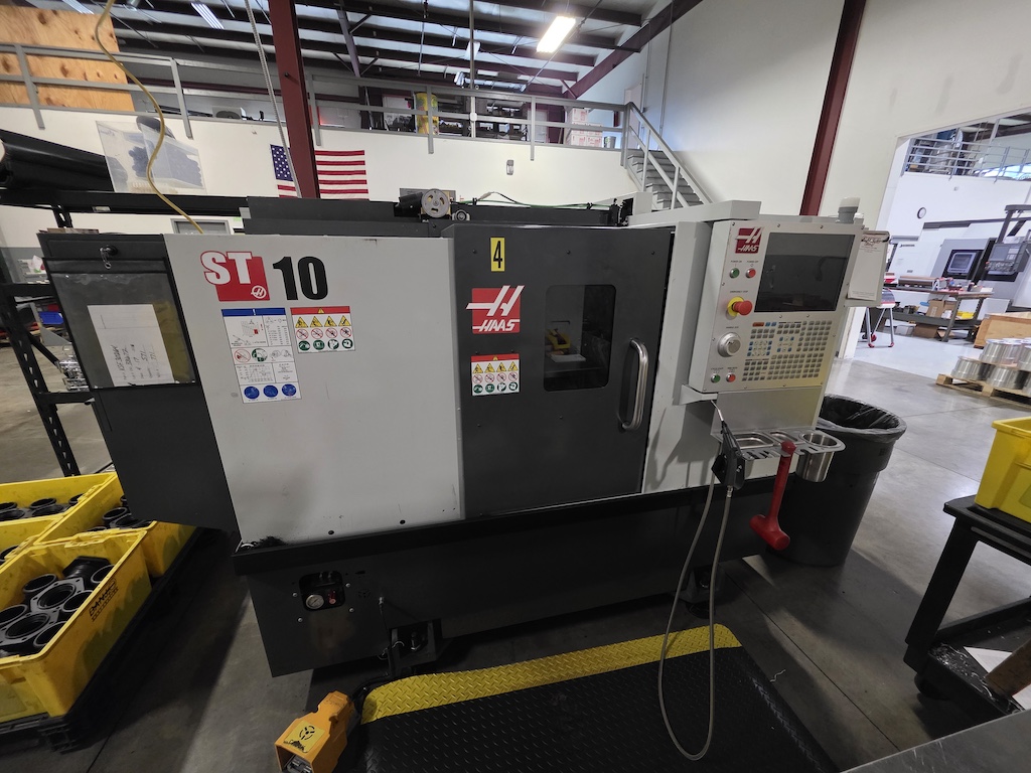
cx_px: 516
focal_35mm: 13
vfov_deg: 89.9
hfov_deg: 106.2
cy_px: 386
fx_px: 387
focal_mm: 2.2
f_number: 1.9
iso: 800
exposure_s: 1/60
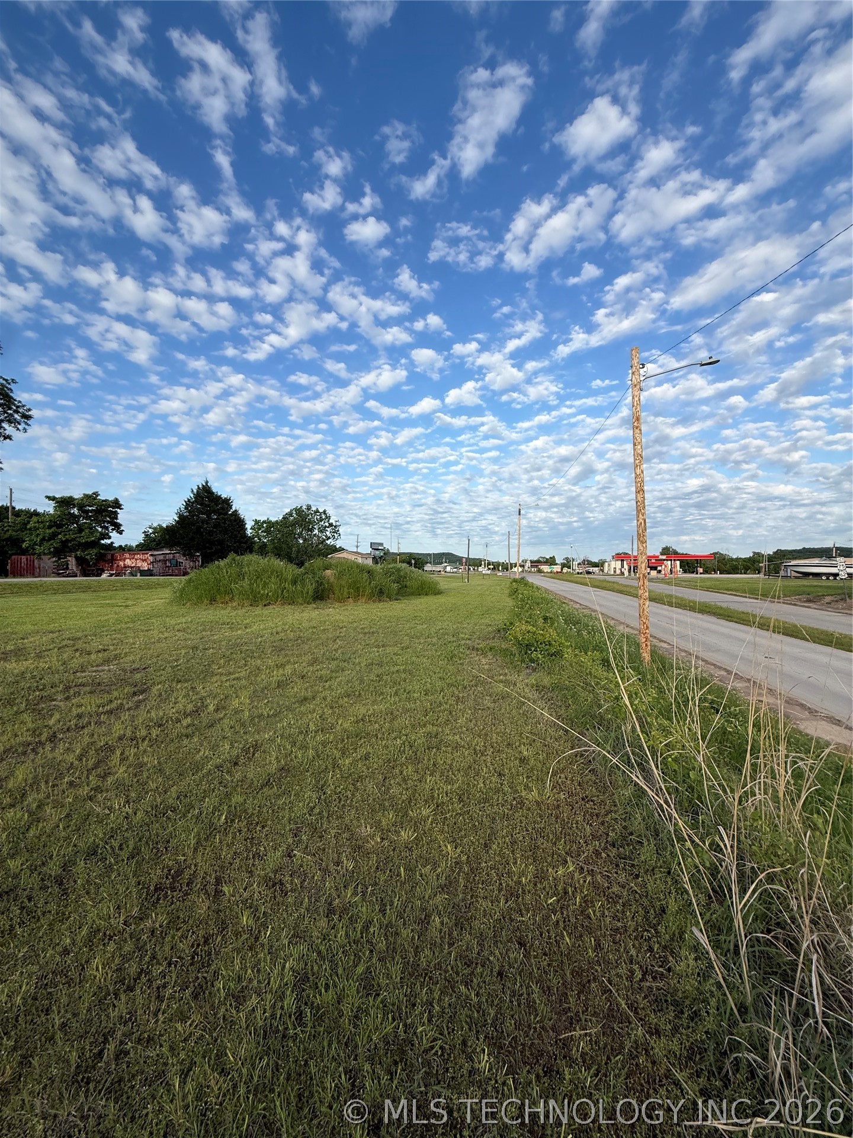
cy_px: 569
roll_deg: -0.4
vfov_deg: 102.1
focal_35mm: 14
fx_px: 460
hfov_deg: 85.7
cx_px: 426
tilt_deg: +1.1
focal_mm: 2.22
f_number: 2.2
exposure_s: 1/1259
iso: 50
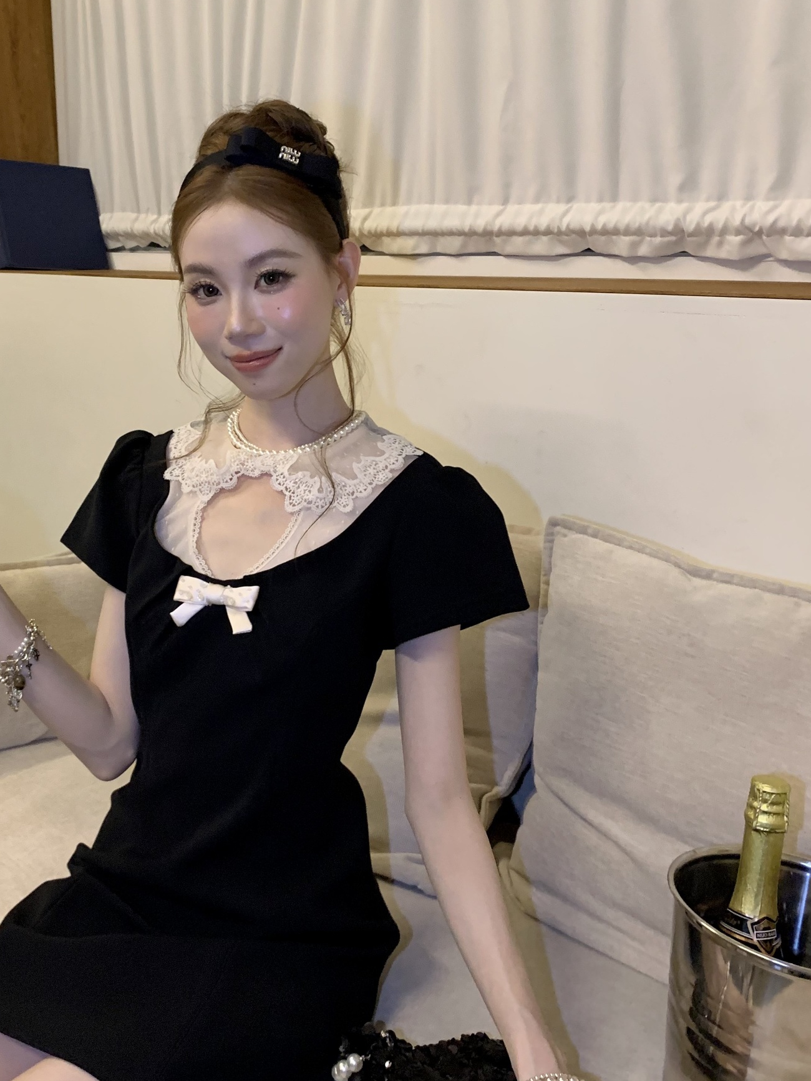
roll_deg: -1.5
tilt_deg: -10.9
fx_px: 1124
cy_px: 492
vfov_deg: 51.3
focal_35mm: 36
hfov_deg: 39.1
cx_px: 261
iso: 250
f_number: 1.8
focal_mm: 4.25
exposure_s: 1/60
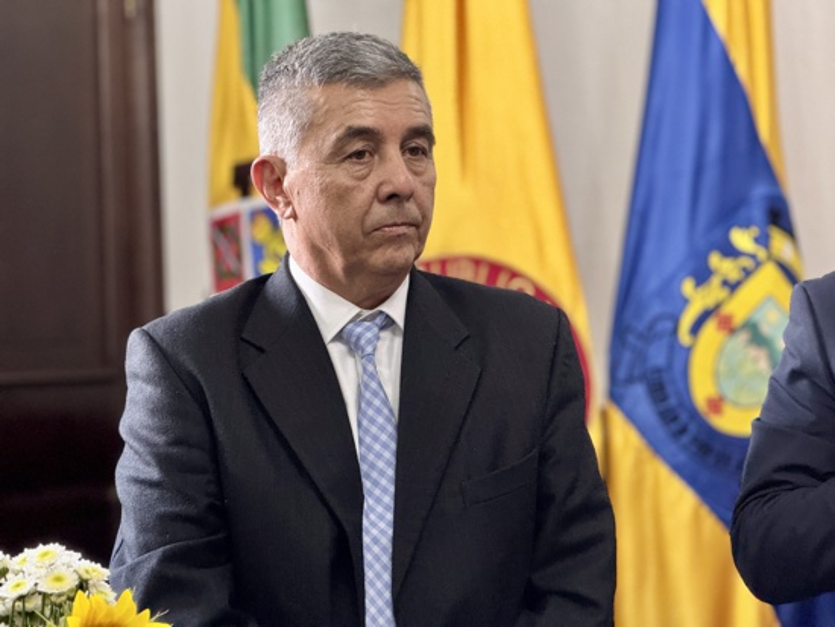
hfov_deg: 16.4
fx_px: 2896
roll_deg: +1.3
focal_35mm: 120
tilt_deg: +0.3
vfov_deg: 12.4
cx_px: 418
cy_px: 314
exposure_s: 1/40
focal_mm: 15.66
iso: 500
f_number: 2.8
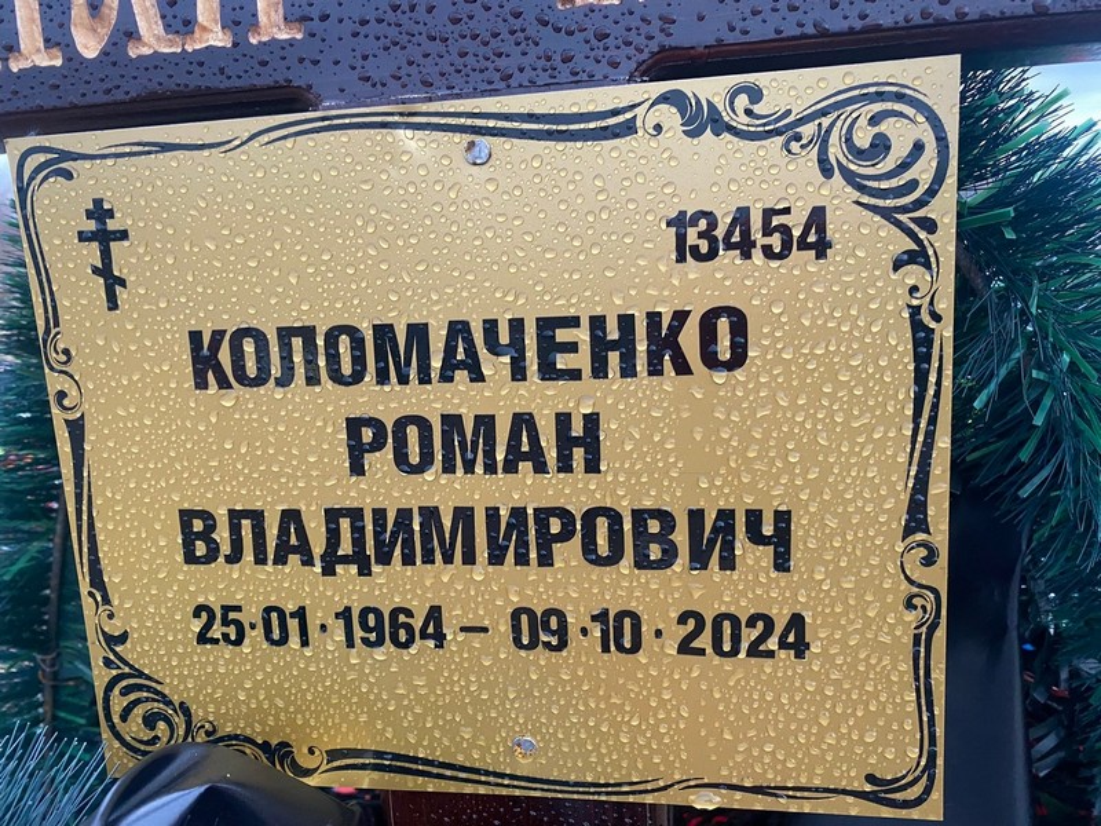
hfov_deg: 67.3
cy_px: 413
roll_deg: +0.8
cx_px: 550
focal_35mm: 26
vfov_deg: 53.1
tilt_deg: -11.6
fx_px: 827
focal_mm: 4.25
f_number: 1.8
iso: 250
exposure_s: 1/60
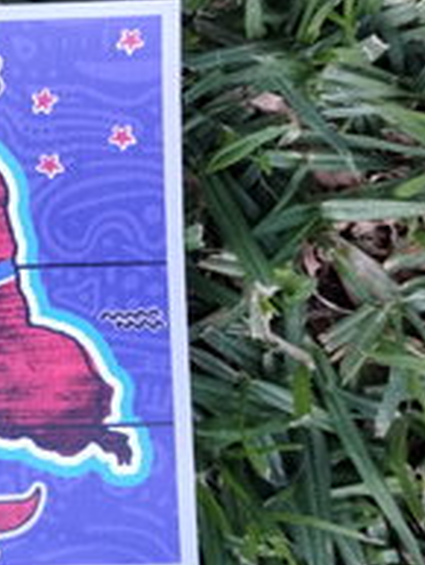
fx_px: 1259
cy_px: 300
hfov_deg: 18.6
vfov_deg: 25.3
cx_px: -15
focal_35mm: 77
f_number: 1.8
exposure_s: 1/33.3
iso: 388
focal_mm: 4.27
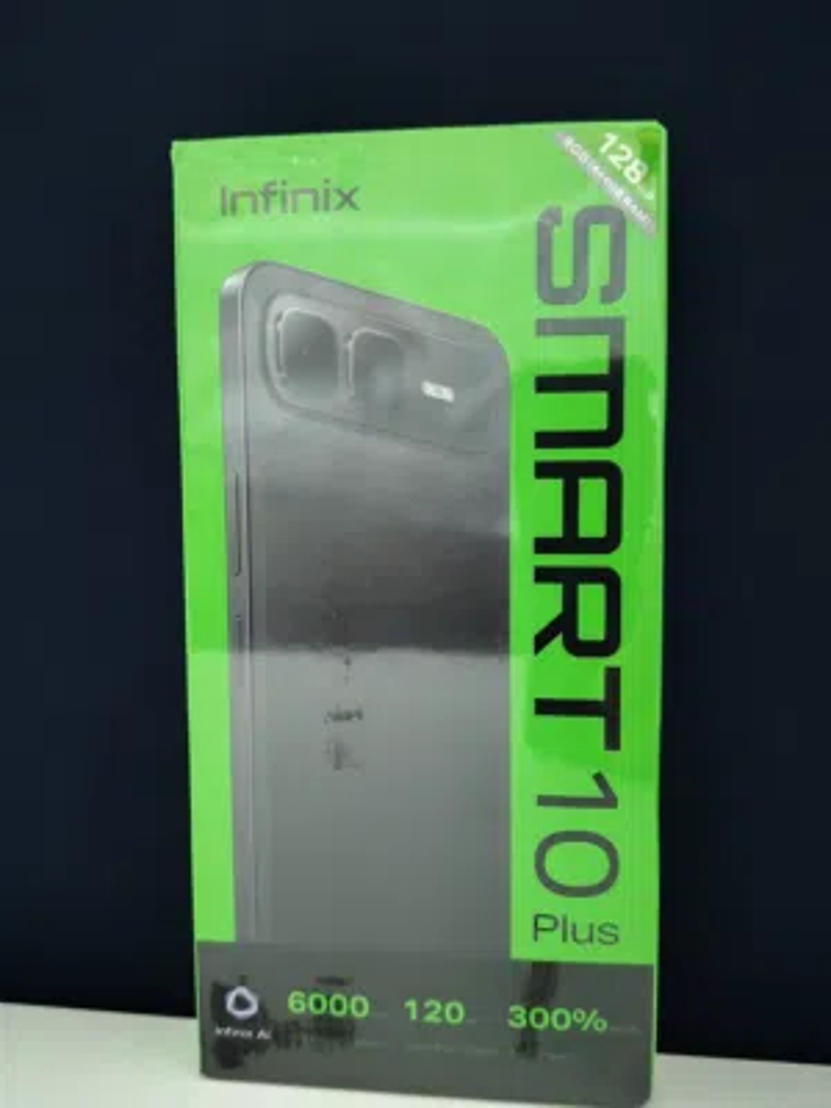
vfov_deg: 52.6
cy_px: 554
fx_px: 1120
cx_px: 416
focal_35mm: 35
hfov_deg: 40.7
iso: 16000
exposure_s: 1/6.25
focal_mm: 6.06
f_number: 1.7
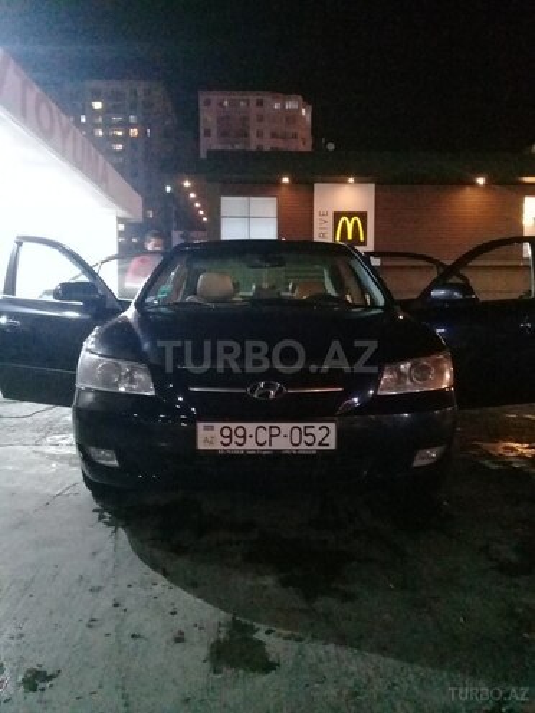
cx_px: 268
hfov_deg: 45.4
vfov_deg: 58.4
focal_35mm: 31
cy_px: 356
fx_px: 639
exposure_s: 1/17
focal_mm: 3.3
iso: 1250
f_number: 2.2
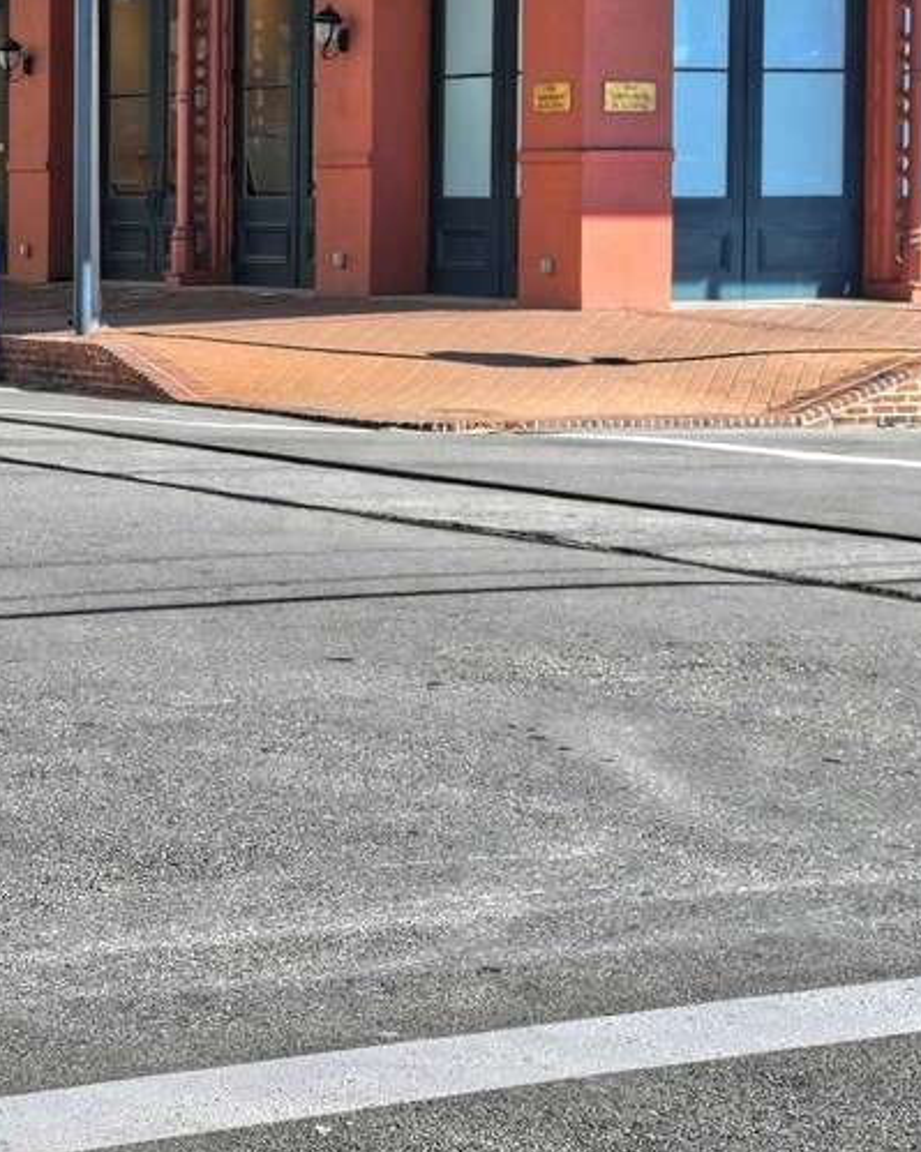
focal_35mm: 98
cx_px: -713
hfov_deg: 14.0
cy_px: -201
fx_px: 3340
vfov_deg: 18.6
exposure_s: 1/500
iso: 400
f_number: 9.5
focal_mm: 24
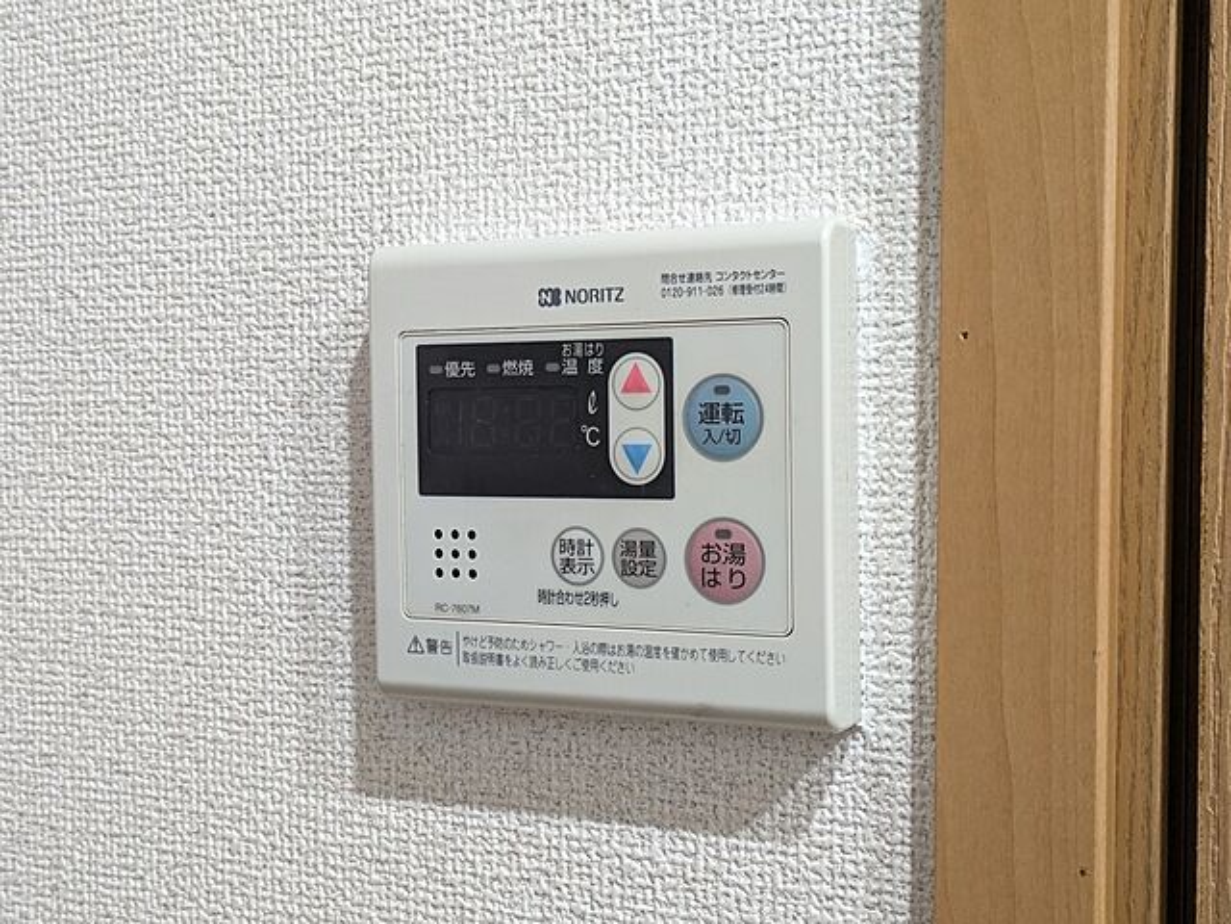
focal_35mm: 51
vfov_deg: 28.6
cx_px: 616
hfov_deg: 37.5
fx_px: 1814
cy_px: 462
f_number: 1.89
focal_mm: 5.43
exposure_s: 1/60
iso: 466
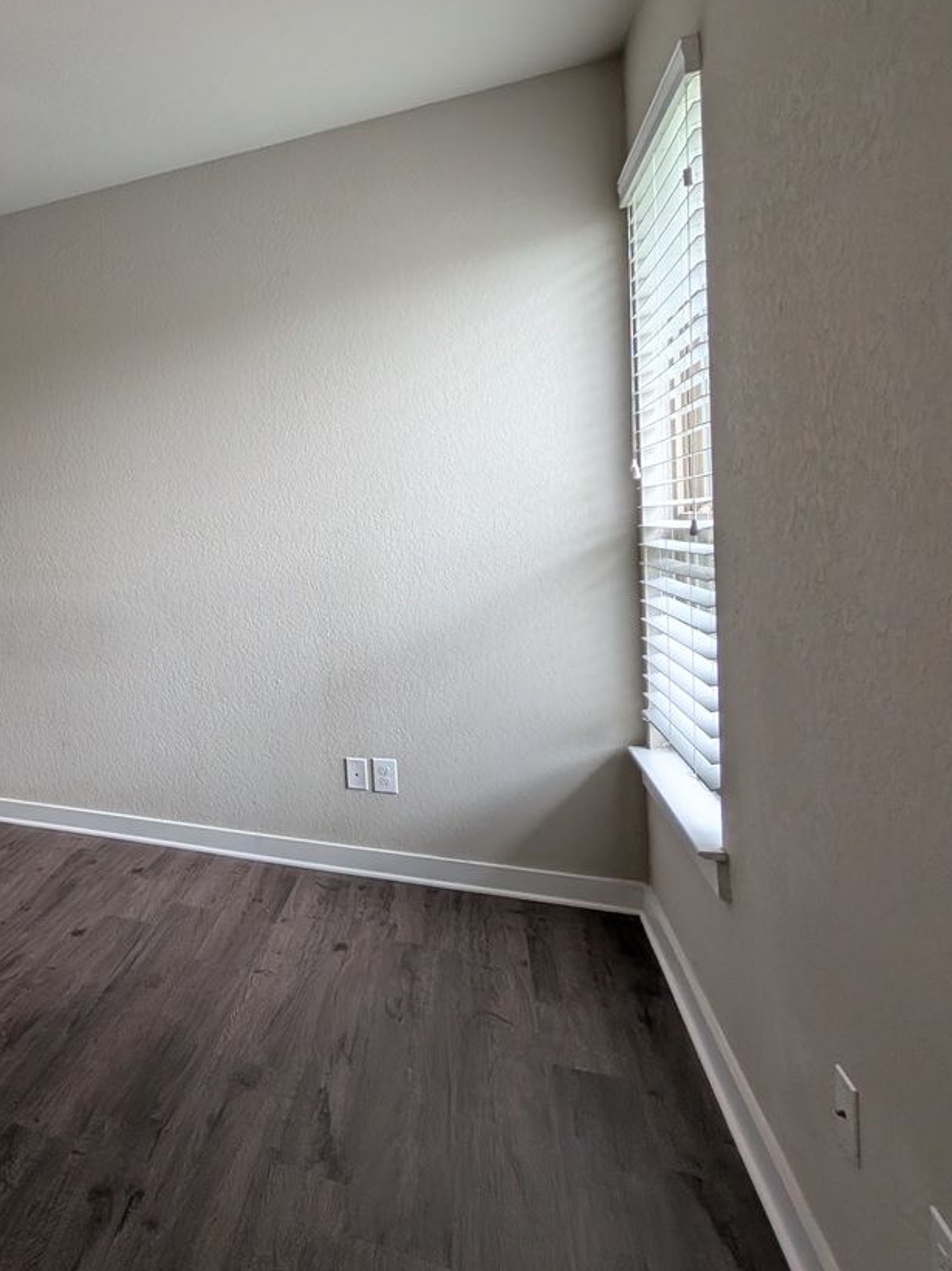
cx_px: -6
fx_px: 771
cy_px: 548
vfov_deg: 78.6
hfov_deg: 50.7
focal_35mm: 21
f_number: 1.7
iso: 58
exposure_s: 1/120
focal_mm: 2.02
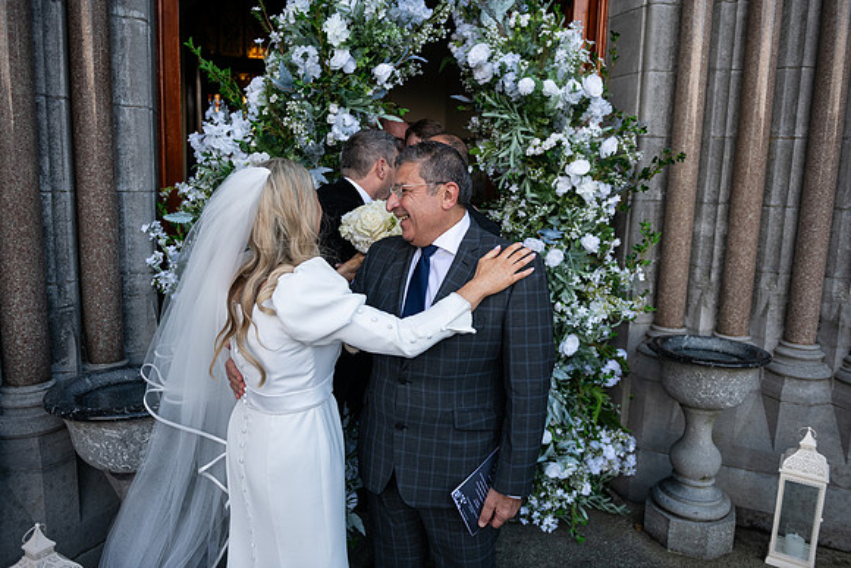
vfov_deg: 48.0
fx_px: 638
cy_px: 284
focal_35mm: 27
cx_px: 426
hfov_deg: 67.4
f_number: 3.5
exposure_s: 1/1600
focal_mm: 27
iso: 500
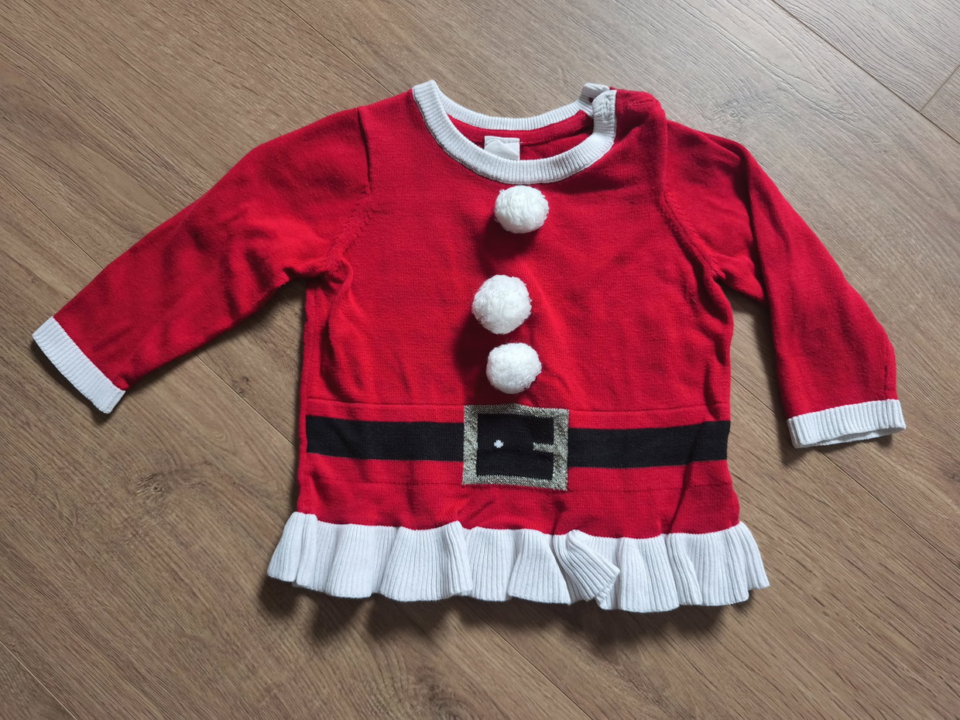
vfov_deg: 58.9
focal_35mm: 23
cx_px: 480
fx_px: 638
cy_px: 360
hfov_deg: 73.9
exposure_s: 1/50
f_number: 1.6
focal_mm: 6.57
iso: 400
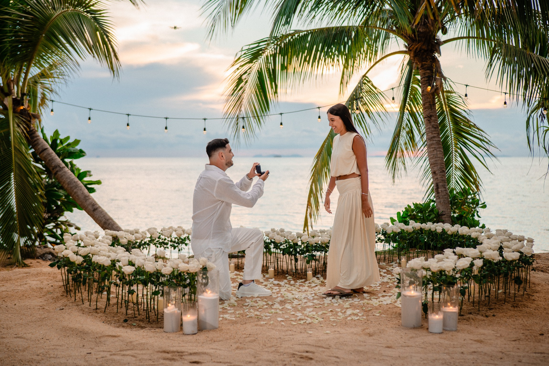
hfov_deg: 39.2
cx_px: 274
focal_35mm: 50
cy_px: 183
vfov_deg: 26.7
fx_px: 770
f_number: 2.2
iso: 100
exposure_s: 1/400
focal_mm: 50
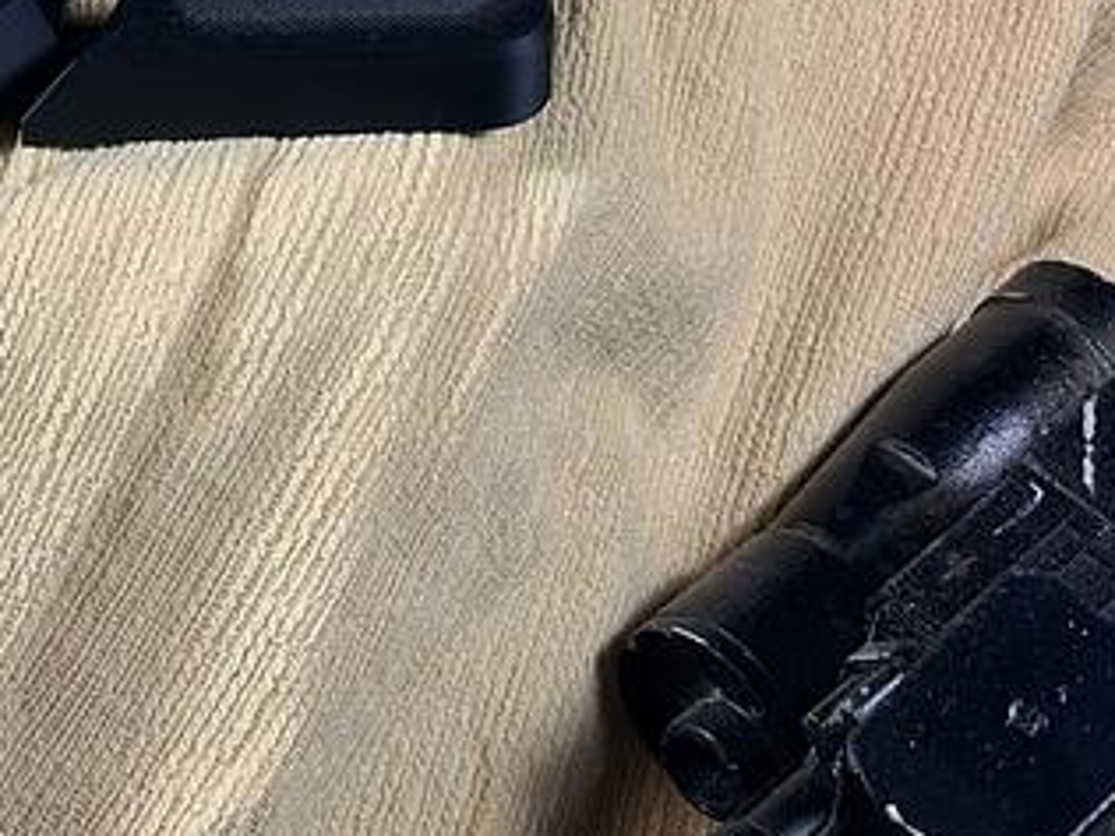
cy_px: -326
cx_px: -145
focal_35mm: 148
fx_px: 4767
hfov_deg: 13.1
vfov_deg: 9.8
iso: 25
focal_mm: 5.96
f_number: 1.6
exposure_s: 1/60
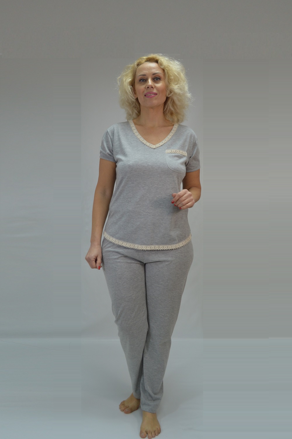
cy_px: 220
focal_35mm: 30
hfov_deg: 43.5
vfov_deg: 62.0
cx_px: 146
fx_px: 366
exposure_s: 1/30
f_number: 3.8
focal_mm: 20
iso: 140
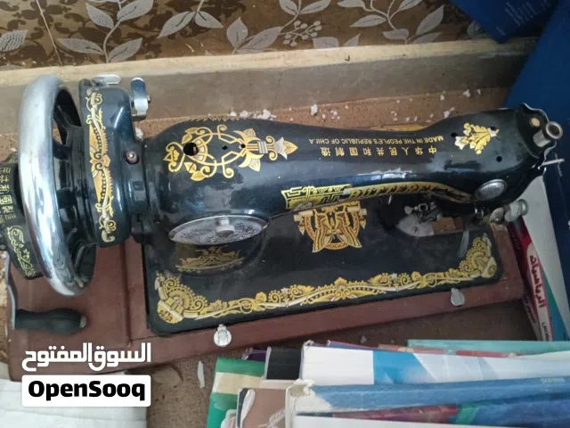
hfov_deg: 65.3
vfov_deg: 51.4
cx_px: 285
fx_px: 445
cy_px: 214
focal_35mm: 27
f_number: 1.8
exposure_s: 1/20
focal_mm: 3.98
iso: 1250
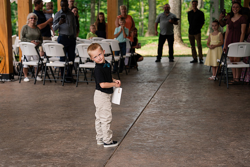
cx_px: 101
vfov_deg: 16.3
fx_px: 580
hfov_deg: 24.3
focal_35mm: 84
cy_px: 99
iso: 160
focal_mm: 70
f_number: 2.8
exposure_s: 1/400
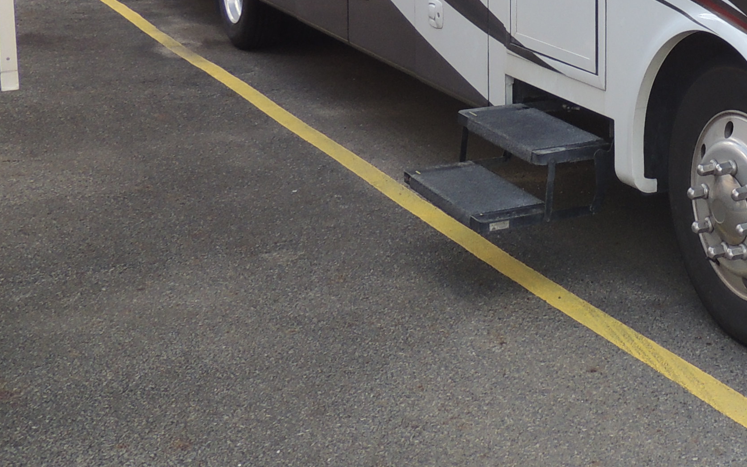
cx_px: 765
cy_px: -169
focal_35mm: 70
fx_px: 1425
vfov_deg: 17.3
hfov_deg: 27.5
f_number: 3
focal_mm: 4.3
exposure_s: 1/200
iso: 100
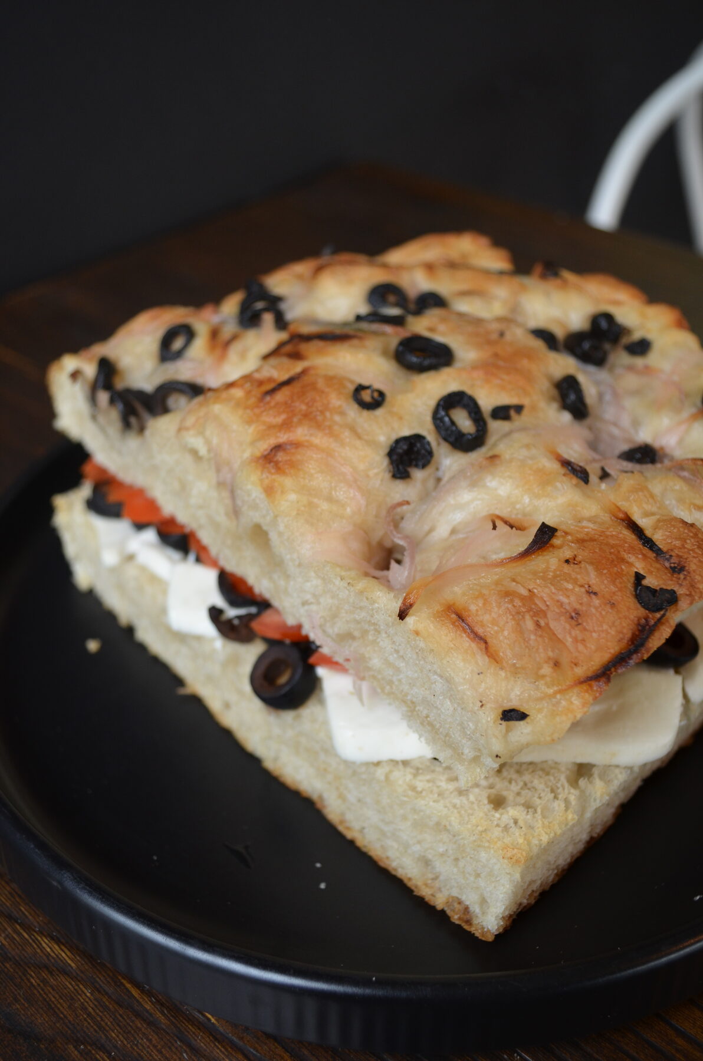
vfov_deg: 53.2
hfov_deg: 36.7
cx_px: 352
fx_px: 1059
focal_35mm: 36
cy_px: 530
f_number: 4.5
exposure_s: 1/80
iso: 400
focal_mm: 24
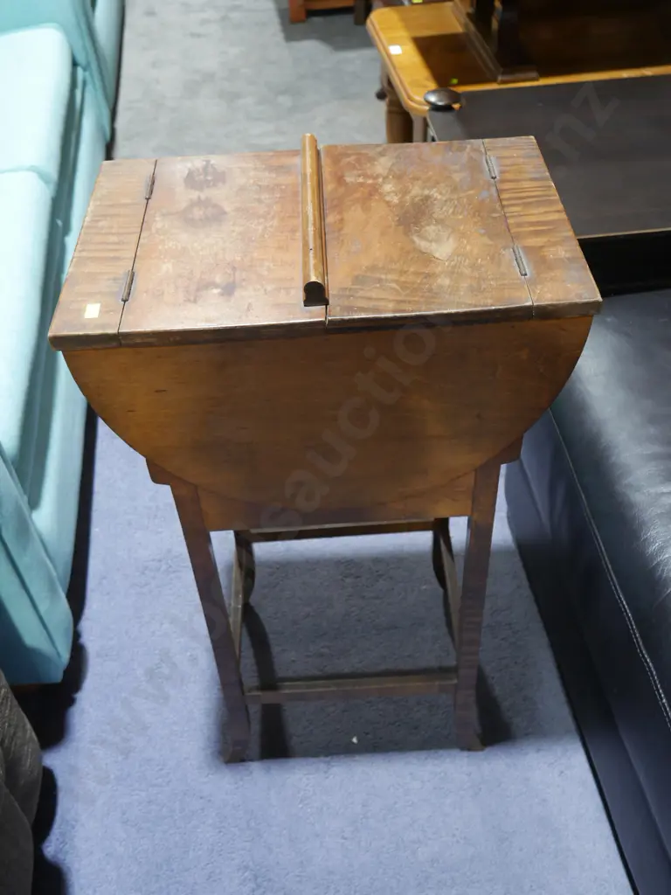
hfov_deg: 39.7
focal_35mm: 36
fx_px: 930
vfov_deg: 51.4
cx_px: 336
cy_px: 448
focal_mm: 18
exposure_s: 1/60
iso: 800
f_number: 4
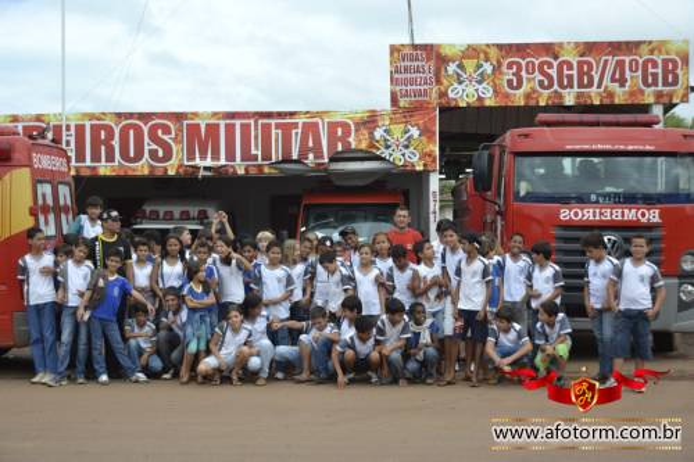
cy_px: 231
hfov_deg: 37.9
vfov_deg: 25.7
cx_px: 347
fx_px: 1012
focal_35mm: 52
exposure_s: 1/1600
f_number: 5.6
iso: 400
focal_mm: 35
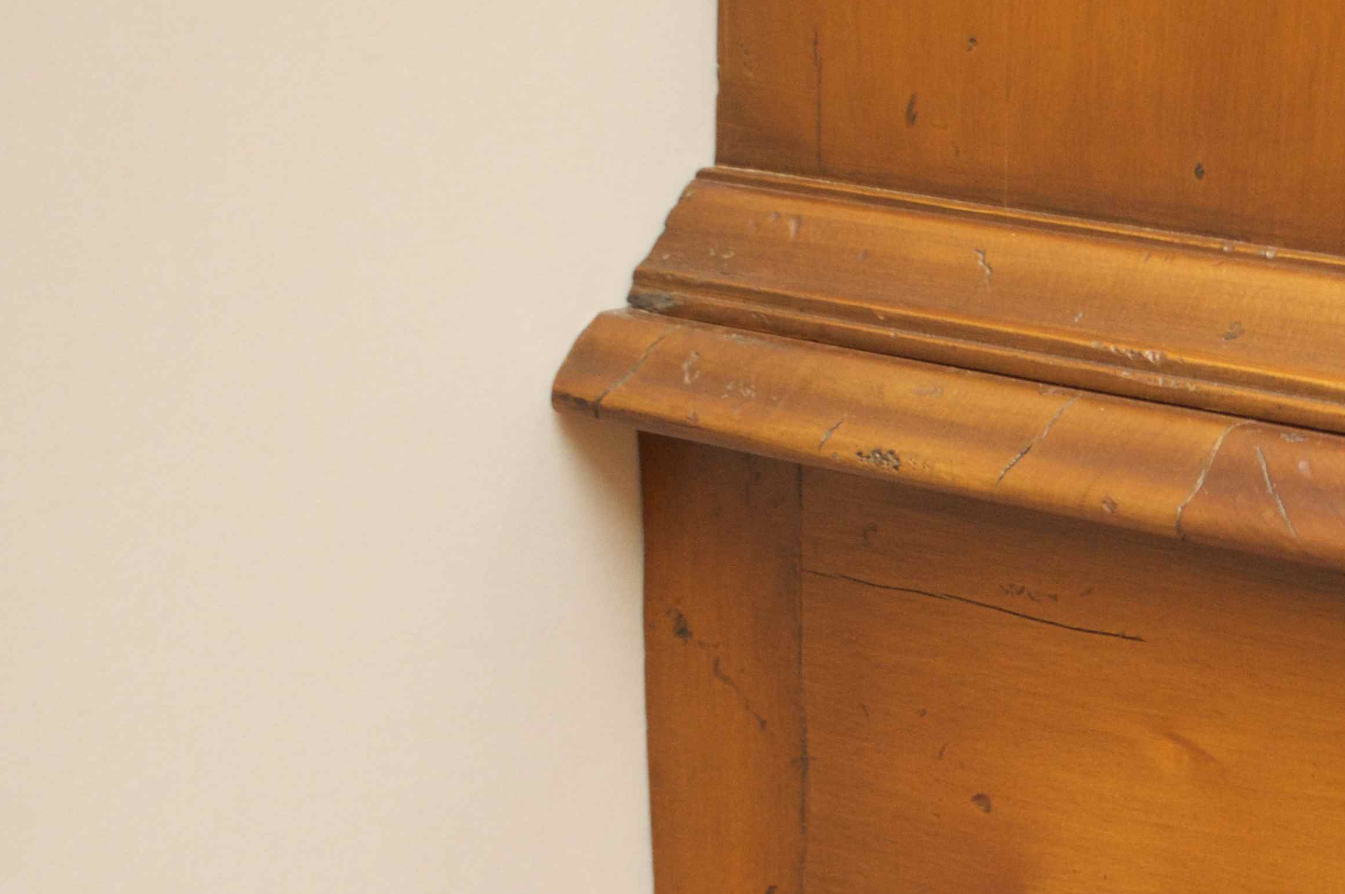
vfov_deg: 10.7
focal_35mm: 125
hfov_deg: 15.8
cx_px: 1583
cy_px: 1115
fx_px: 4666
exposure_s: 1/60
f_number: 4.8
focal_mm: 32
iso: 800
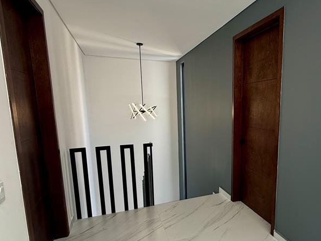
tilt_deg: -9.8
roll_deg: -0.1
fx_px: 223
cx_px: 217
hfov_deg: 69.3
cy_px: 139
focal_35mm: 24
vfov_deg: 56.6
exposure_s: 1/99
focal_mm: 2.22
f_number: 2.2
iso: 80
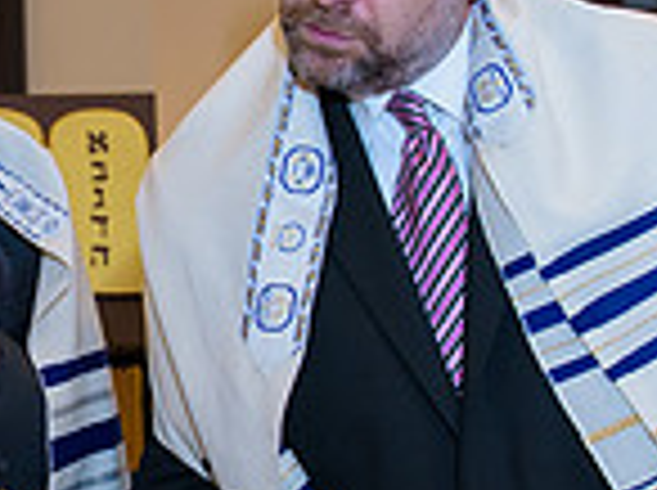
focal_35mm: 92
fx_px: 1743
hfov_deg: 20.4
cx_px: -68
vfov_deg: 16.0
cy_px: 272
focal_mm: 24
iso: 1250
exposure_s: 1/125
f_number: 3.2
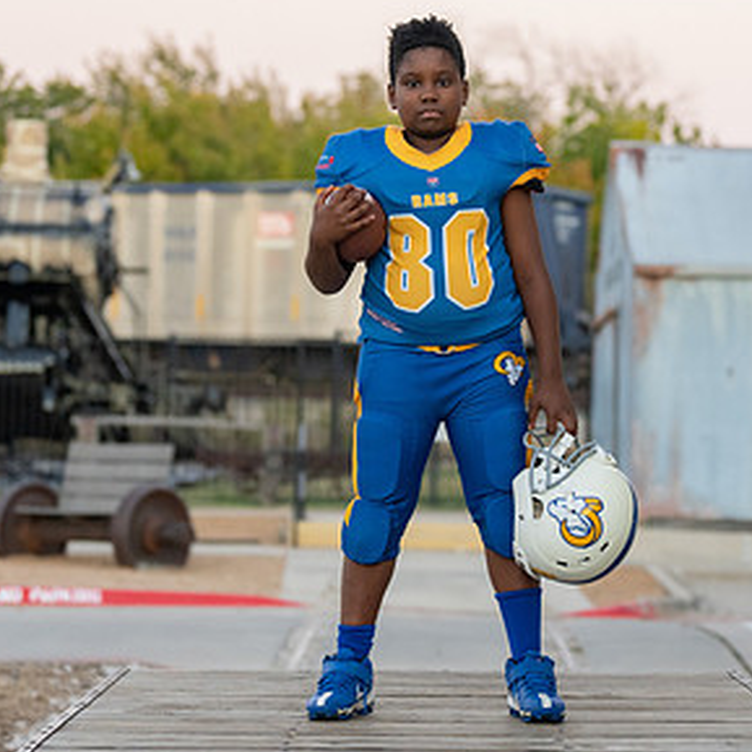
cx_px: 429
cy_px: 318
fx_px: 3244
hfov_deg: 13.2
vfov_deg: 13.2
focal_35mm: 132
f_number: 2.8
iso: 2500
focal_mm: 77
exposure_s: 1/320
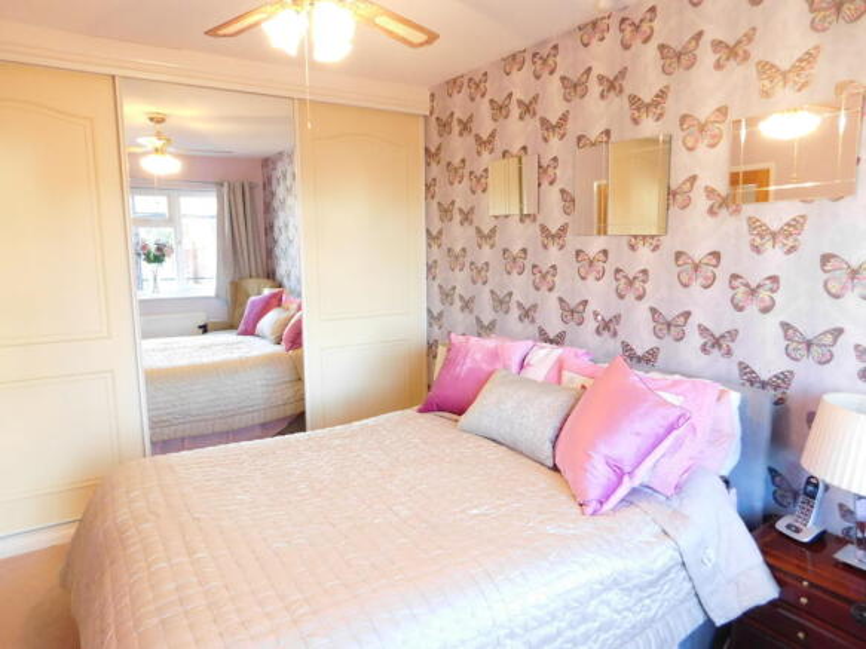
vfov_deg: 58.9
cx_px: 433
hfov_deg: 73.9
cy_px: 324
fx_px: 575
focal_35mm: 23
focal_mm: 4
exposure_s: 1/25
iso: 400
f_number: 3
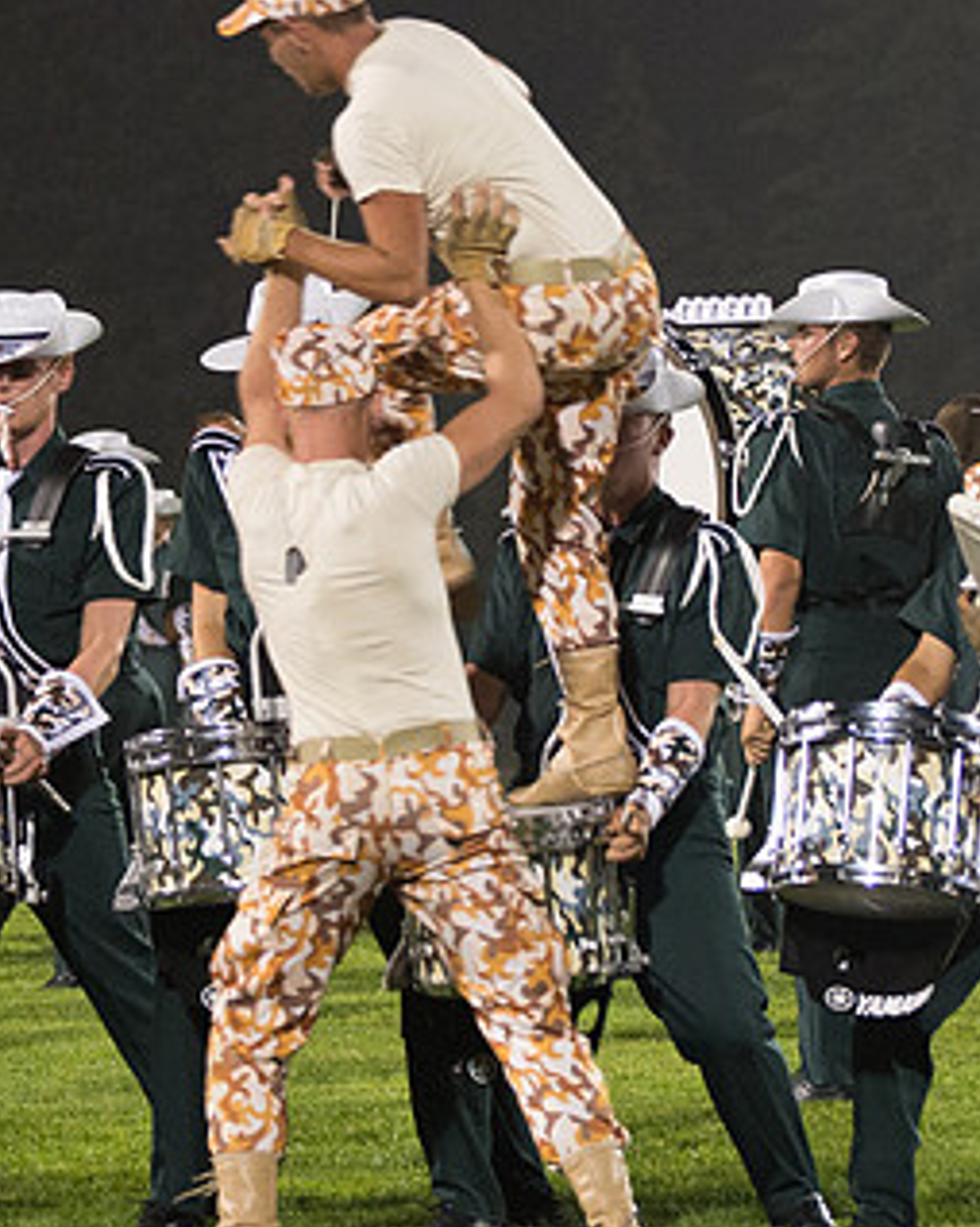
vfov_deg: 6.6
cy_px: 481
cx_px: 54
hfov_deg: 5.2
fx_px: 10706
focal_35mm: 295
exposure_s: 1/160
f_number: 4.5
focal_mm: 98
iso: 4000
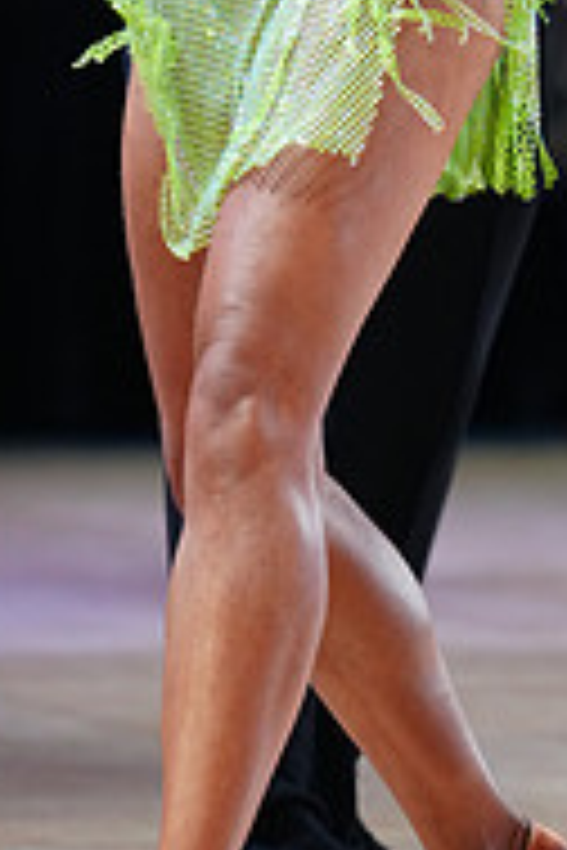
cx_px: 299
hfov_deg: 2.2
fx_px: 14505
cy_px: -180
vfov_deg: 3.4
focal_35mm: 614
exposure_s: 1/500
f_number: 2.8
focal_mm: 200
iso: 2000
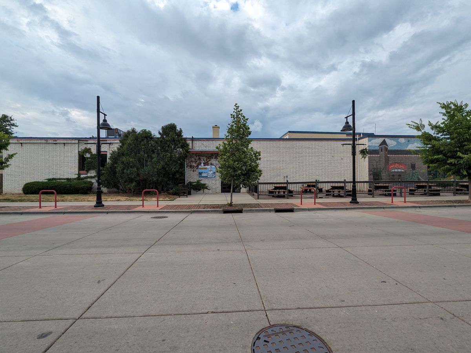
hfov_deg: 94.5
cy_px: 176
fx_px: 218
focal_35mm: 16
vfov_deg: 78.1
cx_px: 236
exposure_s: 1/455
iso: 46
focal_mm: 2.22
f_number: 2.2
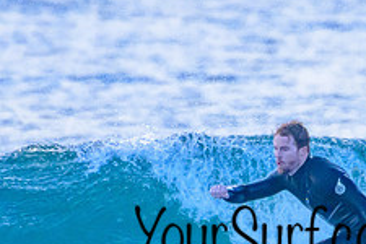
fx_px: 26187
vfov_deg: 0.5
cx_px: 303
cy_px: 217
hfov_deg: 0.8
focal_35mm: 2576
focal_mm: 1000
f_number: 11
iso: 5000
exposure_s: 1/2000
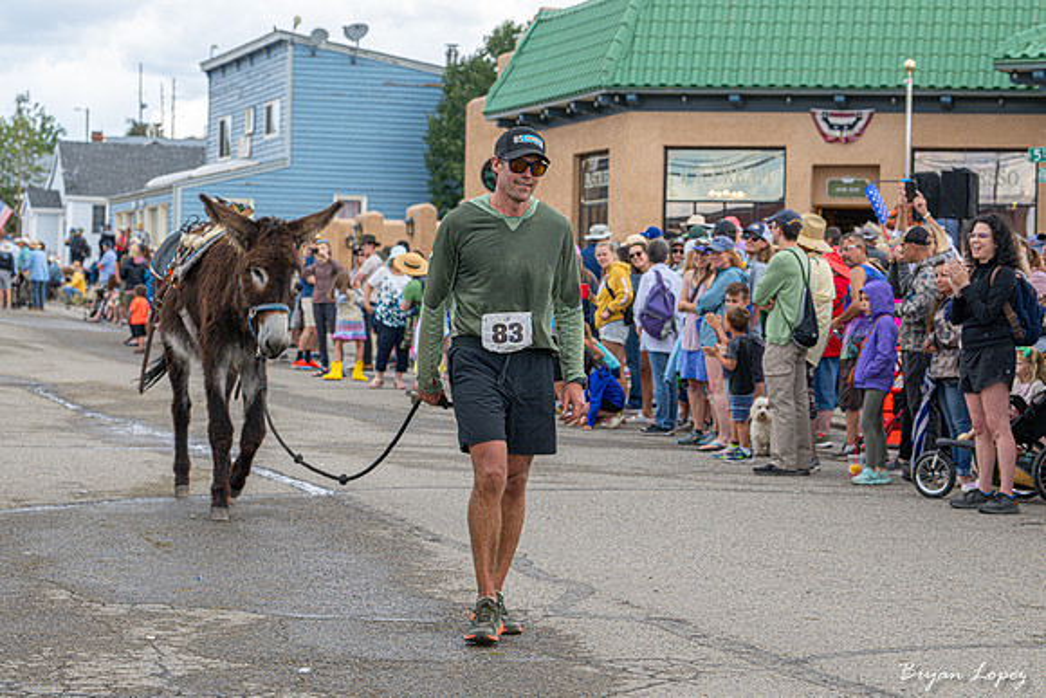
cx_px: 501
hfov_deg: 21.0
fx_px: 2819
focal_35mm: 97
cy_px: 363
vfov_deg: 14.1
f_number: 8
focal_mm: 92
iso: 500
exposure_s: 1/640
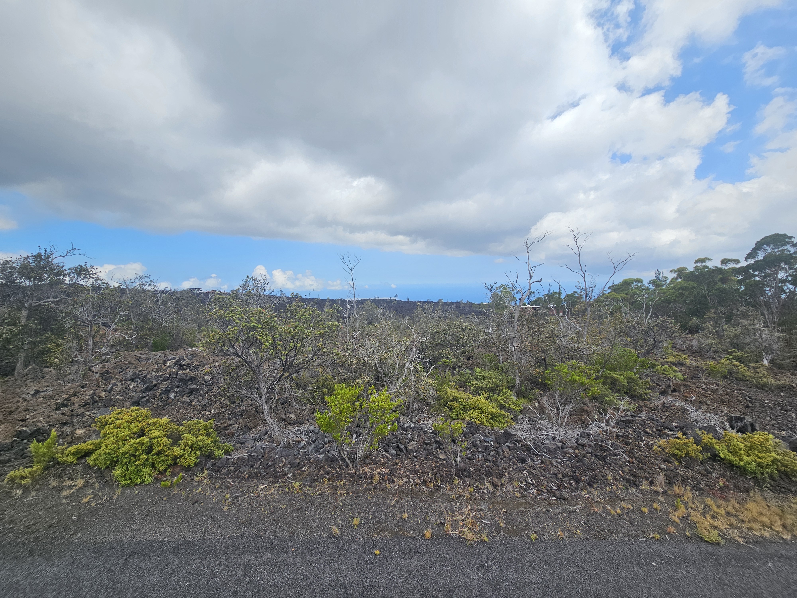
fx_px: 299
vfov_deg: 89.9
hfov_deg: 106.2
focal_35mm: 13
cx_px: 398
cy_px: 299
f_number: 2.2
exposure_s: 1/2151
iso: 50
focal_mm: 2.2
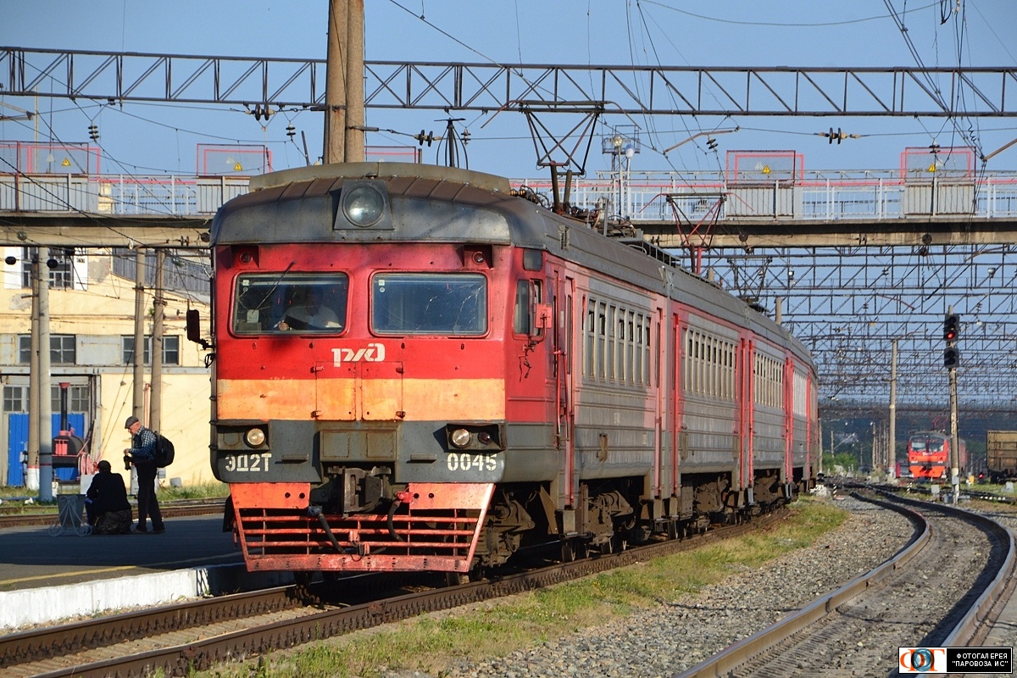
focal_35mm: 232
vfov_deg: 5.9
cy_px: 339
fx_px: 6568
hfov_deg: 8.9
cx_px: 508
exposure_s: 1/400
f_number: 11
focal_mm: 155
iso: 400
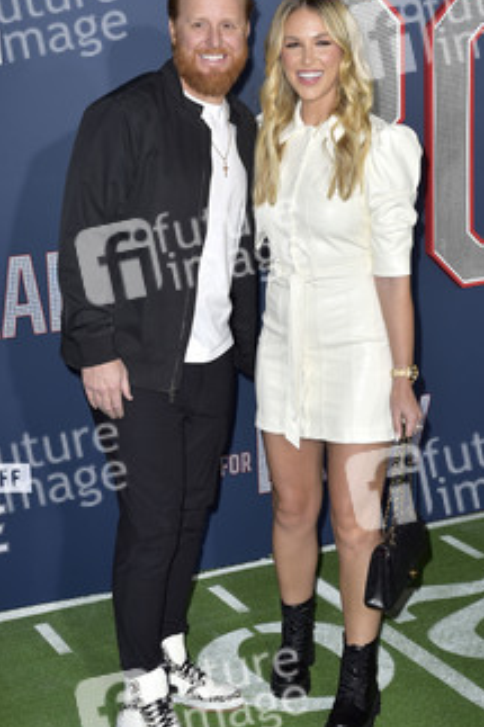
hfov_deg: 21.9
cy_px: 365
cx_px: 258
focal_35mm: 62
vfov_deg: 32.4
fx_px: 1252
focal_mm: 50
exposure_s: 1/250
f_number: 6.3
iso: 400
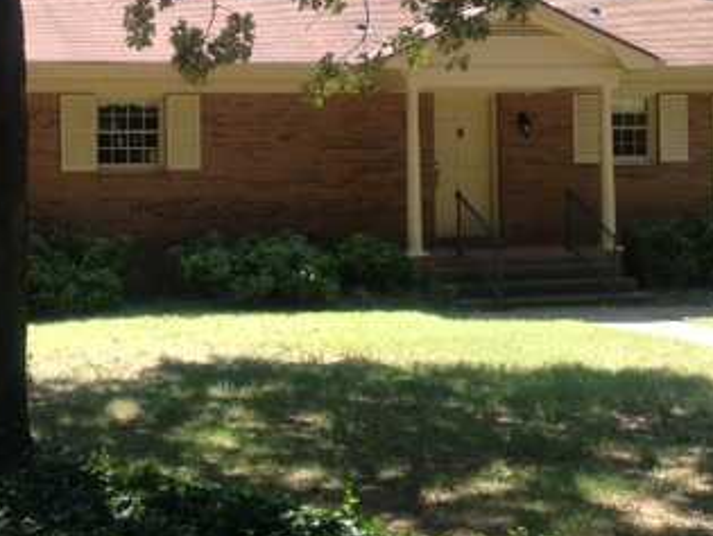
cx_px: 217
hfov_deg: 27.1
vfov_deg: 20.6
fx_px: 1464
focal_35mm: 71
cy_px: 147
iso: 64
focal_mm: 4.28
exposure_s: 1/241
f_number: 2.4
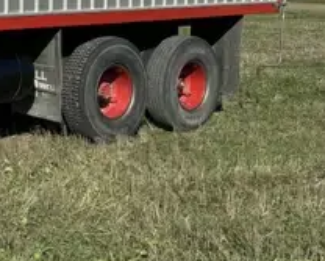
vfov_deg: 20.7
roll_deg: +0.8
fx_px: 694
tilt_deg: -4.9
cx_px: -153
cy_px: 3
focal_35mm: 72
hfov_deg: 22.1
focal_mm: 6.86
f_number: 1.78
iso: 80
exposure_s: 1/5348
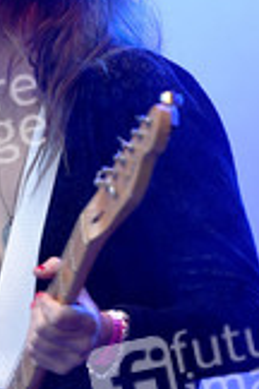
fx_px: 5061
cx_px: -7
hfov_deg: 2.9
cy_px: 252
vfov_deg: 4.4
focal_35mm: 469
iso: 1250
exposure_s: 1/160
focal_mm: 190
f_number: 3.5
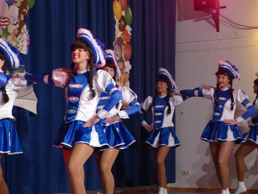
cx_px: 129
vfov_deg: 14.5
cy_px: 97
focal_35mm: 102
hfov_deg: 19.3
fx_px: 760
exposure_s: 1/60
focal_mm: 18.3
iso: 800
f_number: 2.8
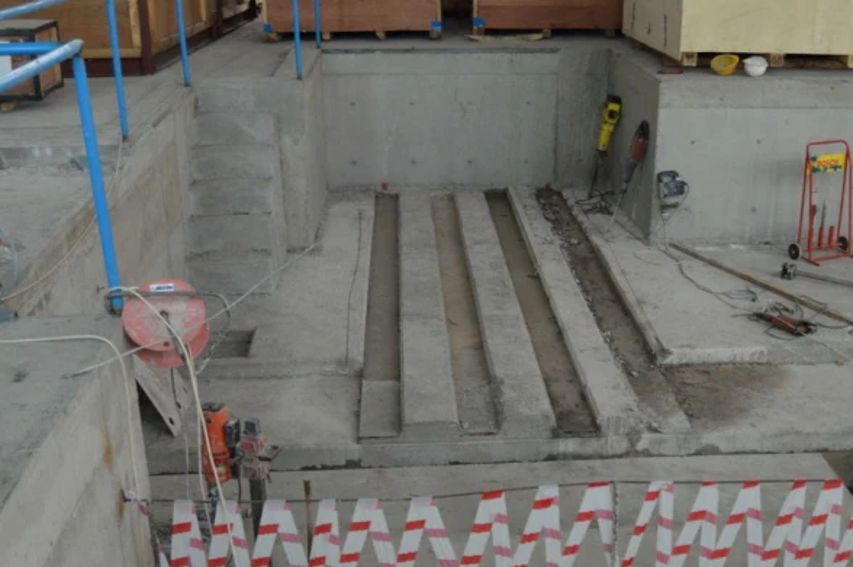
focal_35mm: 47
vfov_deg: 28.3
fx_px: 1113
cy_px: 407
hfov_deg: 41.6
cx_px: 534
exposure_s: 1/60
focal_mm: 18
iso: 400
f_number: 3.5
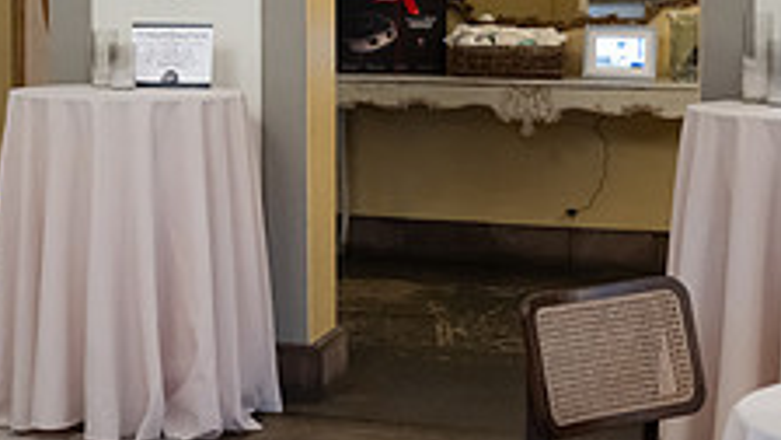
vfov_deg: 12.7
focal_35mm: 95
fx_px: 1967
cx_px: 66
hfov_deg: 21.9
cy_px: 82
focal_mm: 35
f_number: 3.5
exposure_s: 1/125
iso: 4000
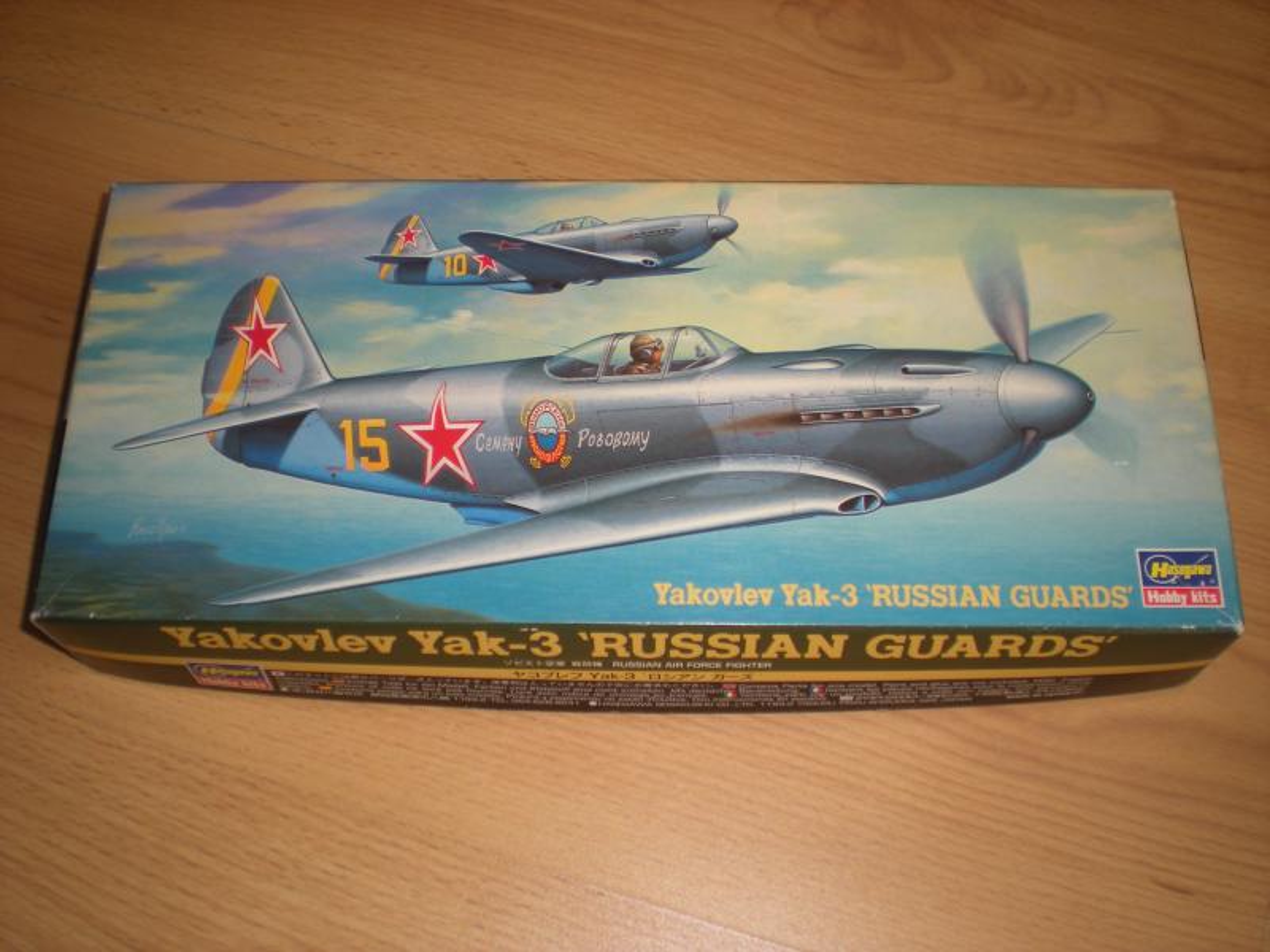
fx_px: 1394
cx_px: 635
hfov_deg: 49.0
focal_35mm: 38
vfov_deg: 37.7
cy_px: 476
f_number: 3.1
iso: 64
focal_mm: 6.3
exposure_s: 1/30
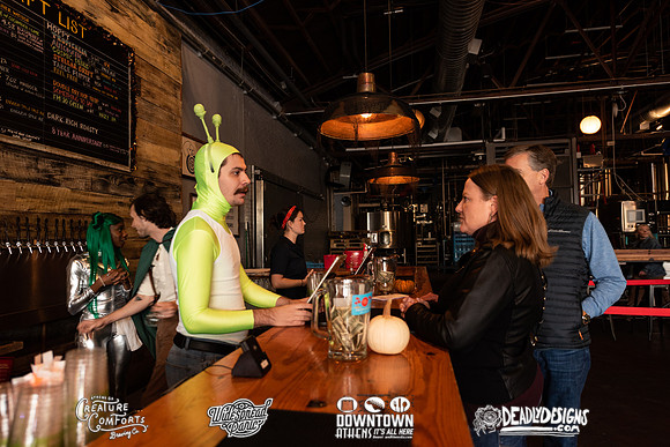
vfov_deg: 53.2
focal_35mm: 24
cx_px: 335
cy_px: 224
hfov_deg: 73.7
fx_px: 447
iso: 800
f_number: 3.2
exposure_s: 1/50
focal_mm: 24
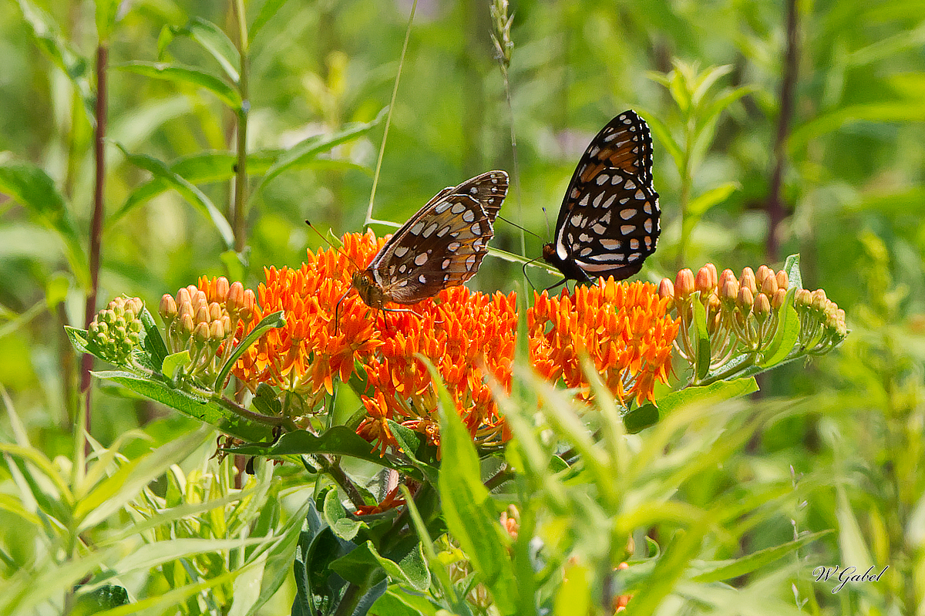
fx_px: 19262
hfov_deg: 2.8
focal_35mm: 750
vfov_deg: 1.8
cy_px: 308
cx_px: 462
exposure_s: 1/2000
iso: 1100
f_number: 9
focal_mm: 500
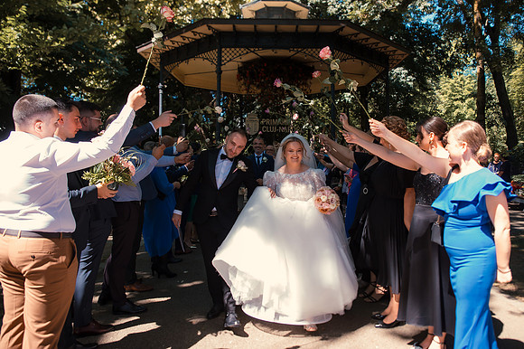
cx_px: 292
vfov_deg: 48.2
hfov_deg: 67.8
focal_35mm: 27
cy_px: 155
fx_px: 389
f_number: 3.5
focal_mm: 24
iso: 500
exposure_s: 1/500
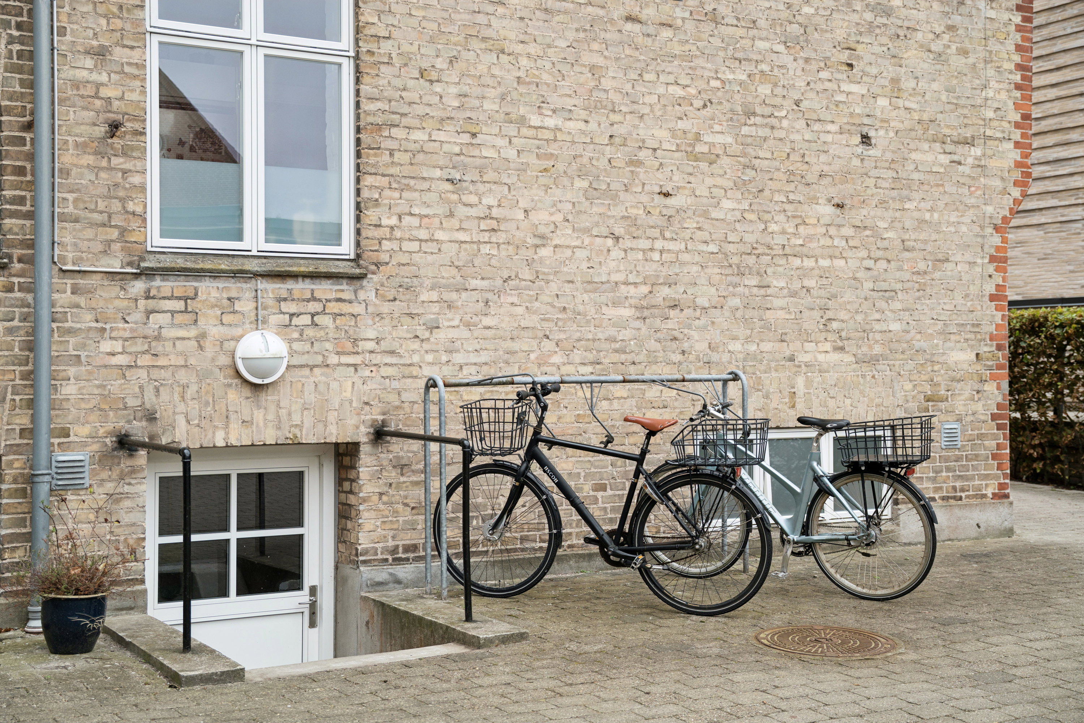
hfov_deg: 42.7
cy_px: 362
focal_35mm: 46
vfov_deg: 29.2
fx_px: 1385
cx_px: 542
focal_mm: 46
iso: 400
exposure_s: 1/320
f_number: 4.5
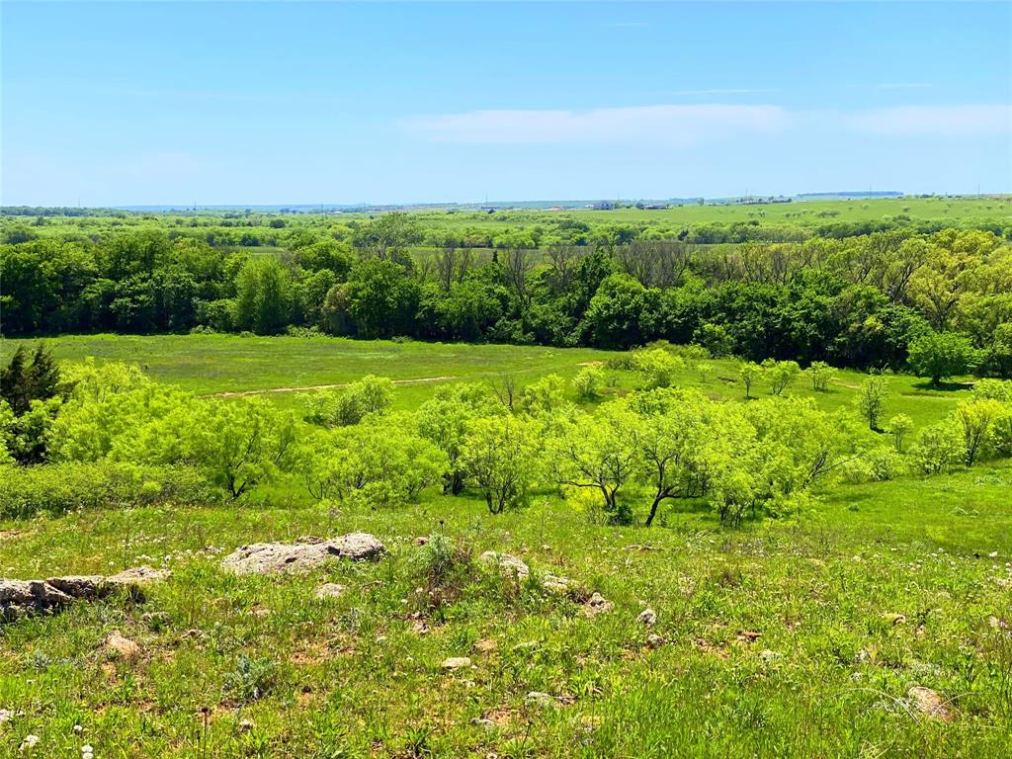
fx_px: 1520
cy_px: 380
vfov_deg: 28.0
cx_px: 506
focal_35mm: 52
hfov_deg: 36.8
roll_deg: -0.7
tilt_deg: -6.5
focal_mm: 6
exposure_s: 1/1996
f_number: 2
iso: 20
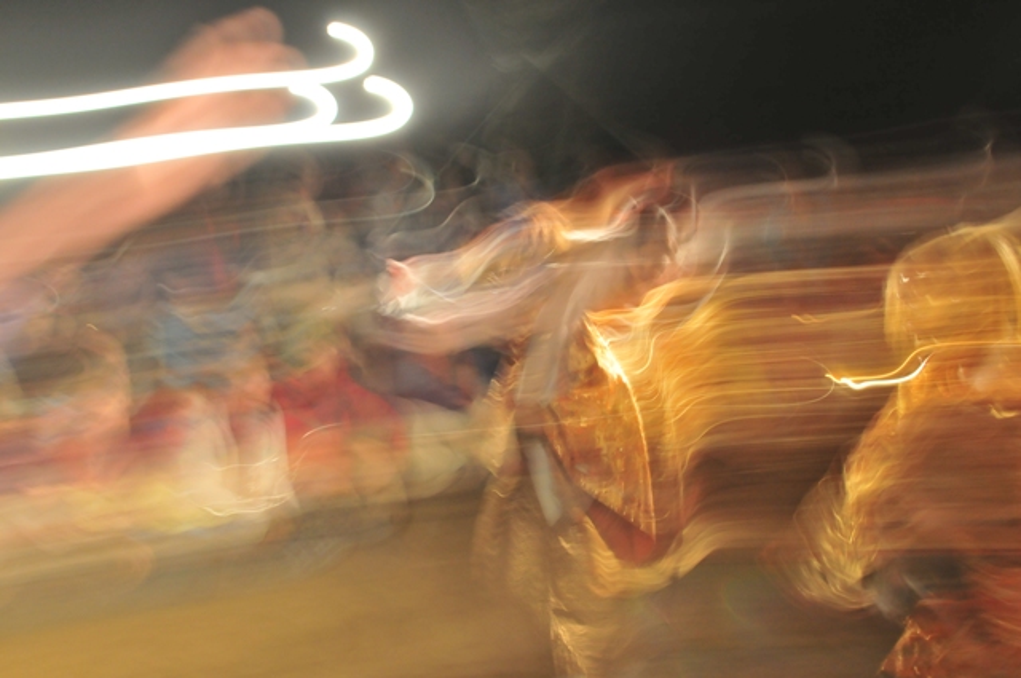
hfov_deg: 37.9
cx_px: 510
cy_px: 339
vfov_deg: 25.7
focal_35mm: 52
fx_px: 1487
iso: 800
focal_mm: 35
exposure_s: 1/2
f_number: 5
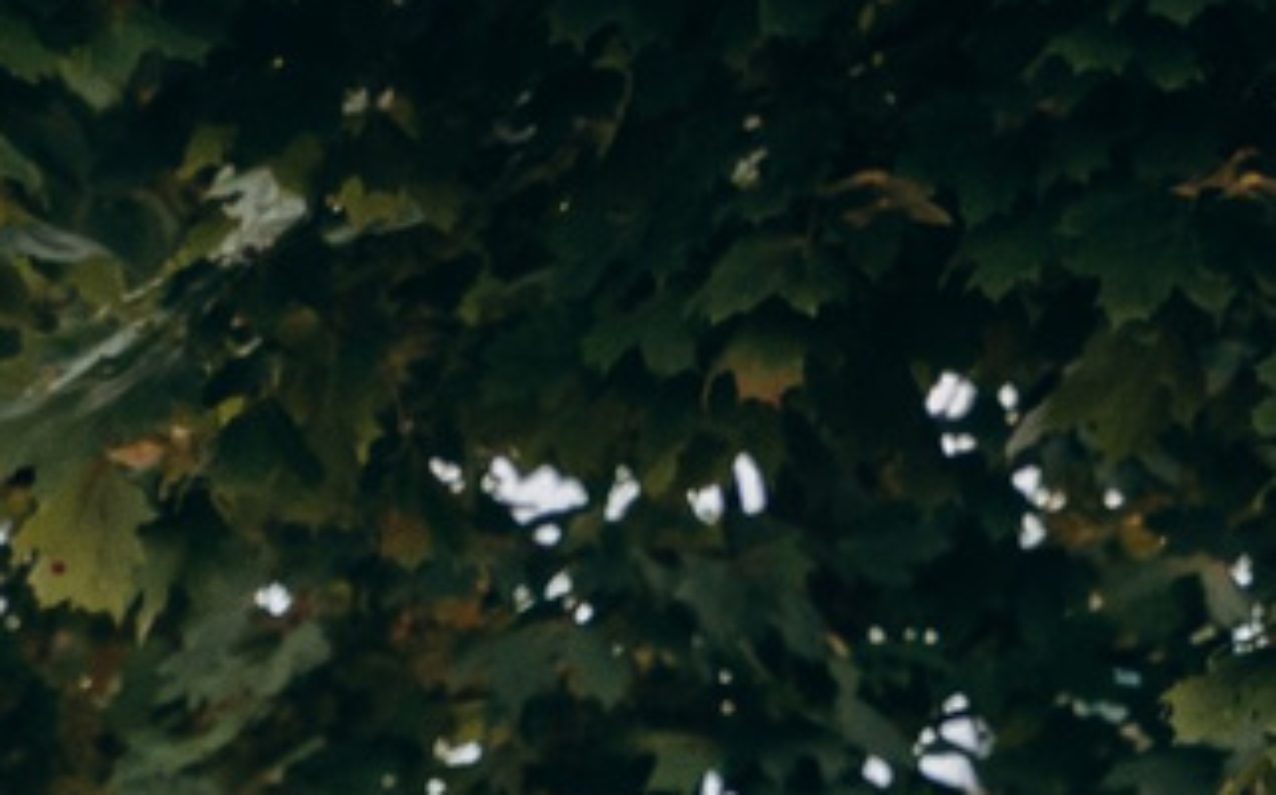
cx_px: -2070
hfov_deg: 2.0
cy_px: 1601
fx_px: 37038
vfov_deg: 1.2
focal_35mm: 1066
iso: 400
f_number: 4
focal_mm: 123
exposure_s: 1/800
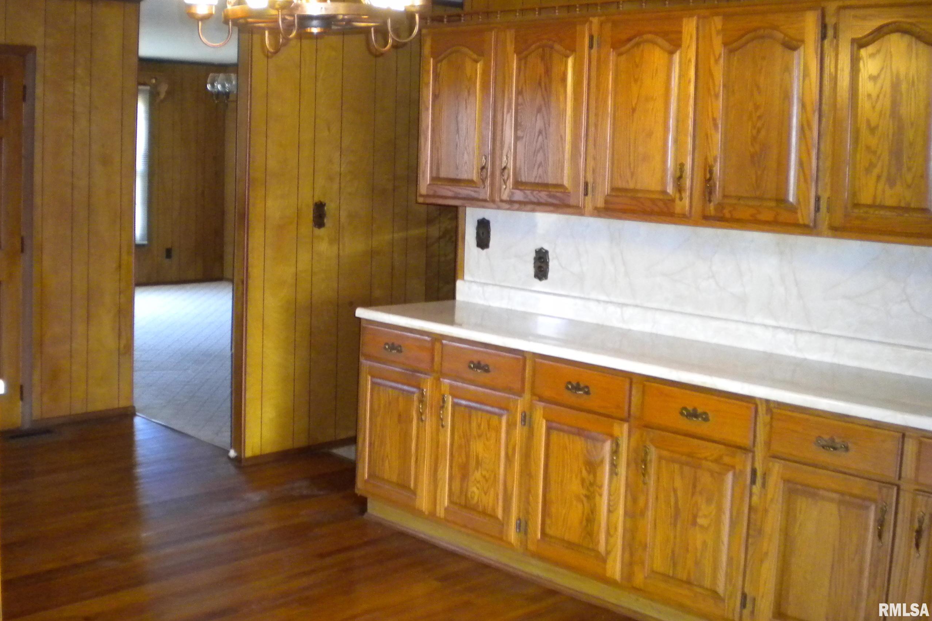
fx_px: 1113
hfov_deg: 45.2
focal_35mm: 43
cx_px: 385
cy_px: 209
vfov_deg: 31.0
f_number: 3.1
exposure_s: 1/30
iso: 560
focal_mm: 6.3
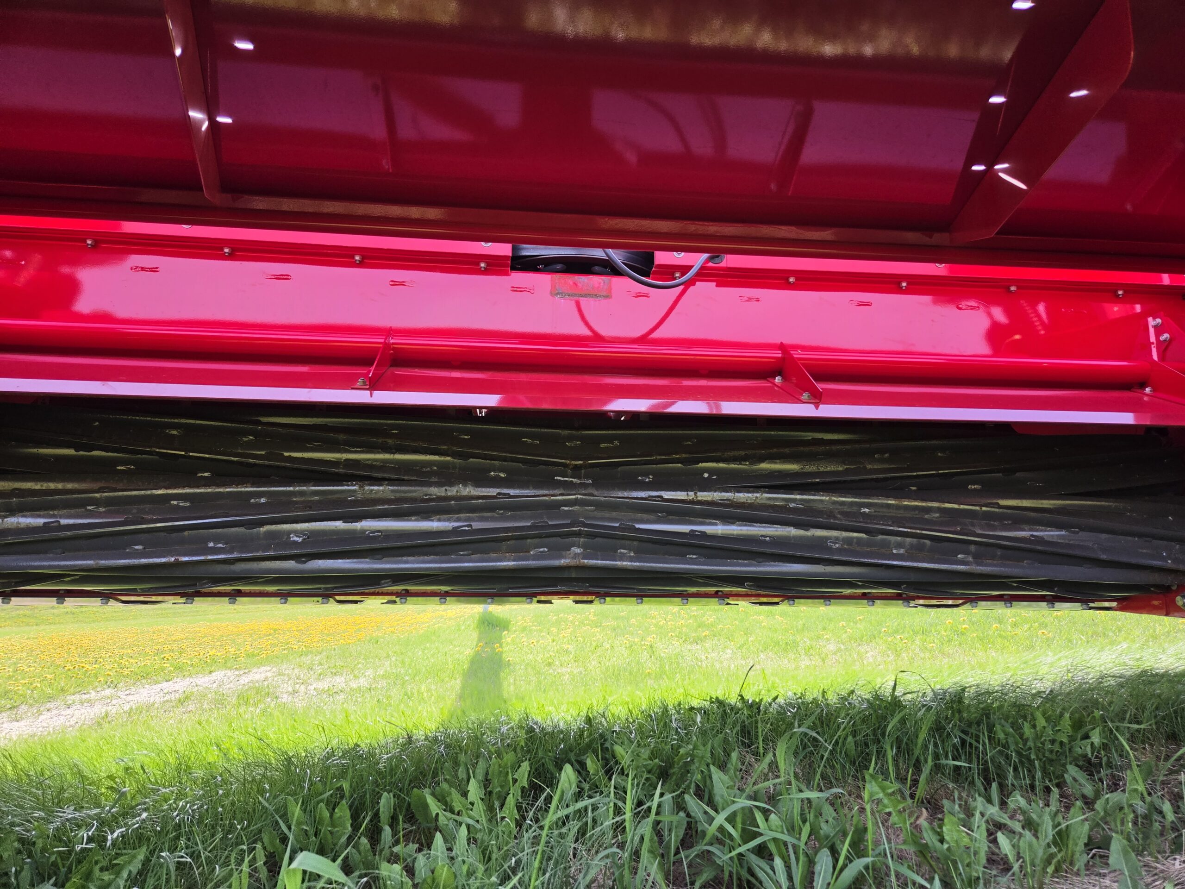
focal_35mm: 23
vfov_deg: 58.9
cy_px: 444
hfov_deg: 73.9
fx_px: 787
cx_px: 592
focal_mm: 5.4
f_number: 1.8
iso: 80
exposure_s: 1/902
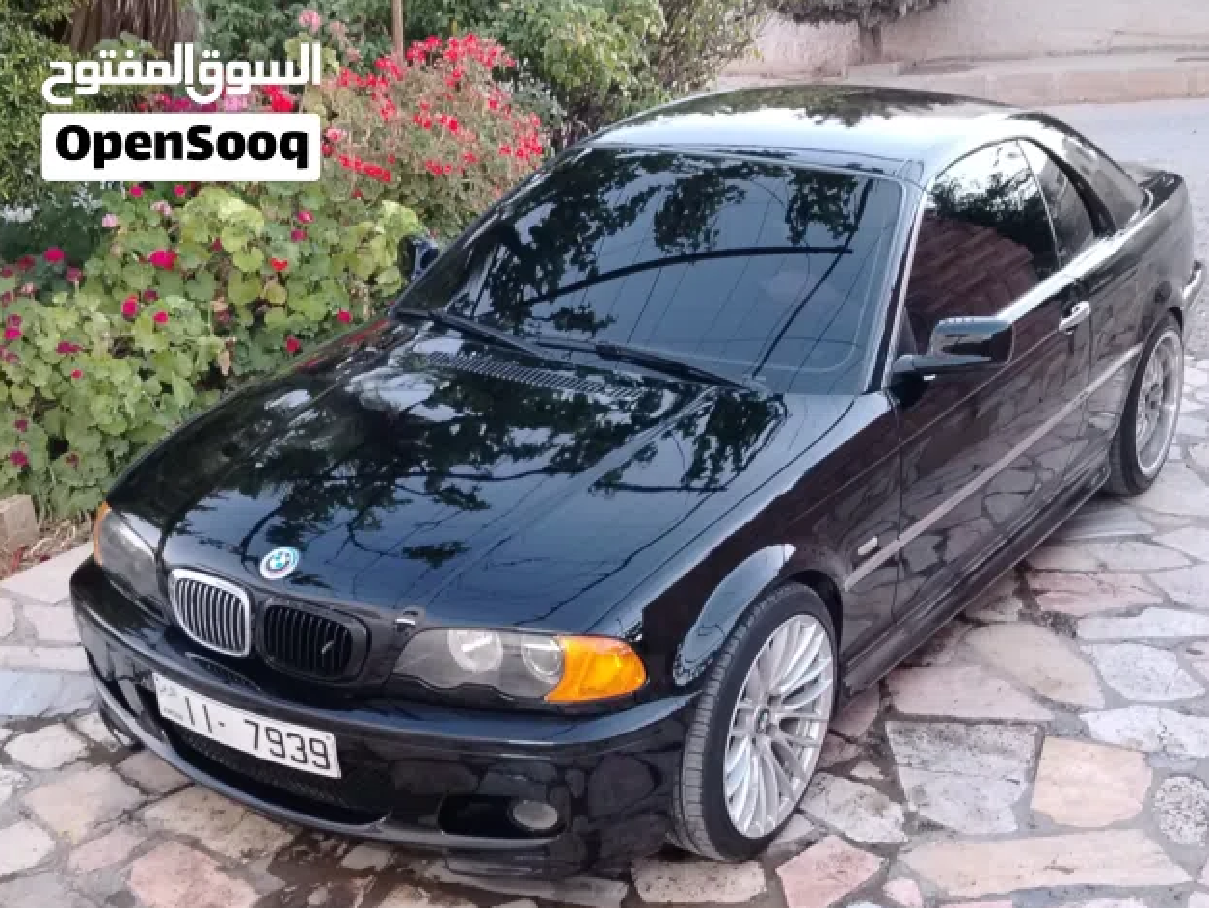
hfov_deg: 37.5
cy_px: 459
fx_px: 1782
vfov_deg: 28.6
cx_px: 611
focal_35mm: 51
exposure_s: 1/33.3
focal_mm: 5.25
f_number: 1.75
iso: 1588
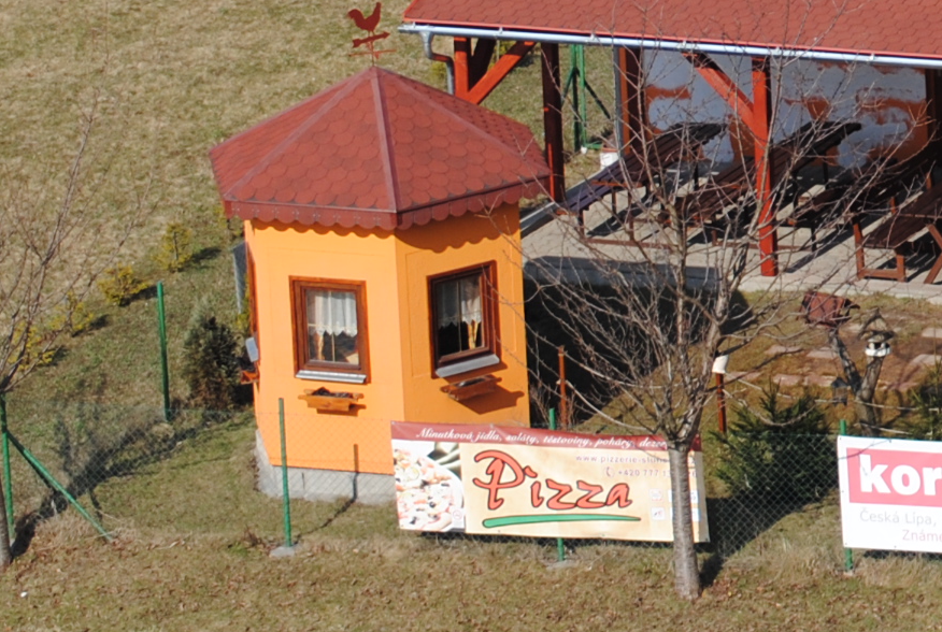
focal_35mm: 347
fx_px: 9098
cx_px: 1460
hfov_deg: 5.9
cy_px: -118
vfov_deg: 4.0
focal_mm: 70
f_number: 6.3
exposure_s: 1/640
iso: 100
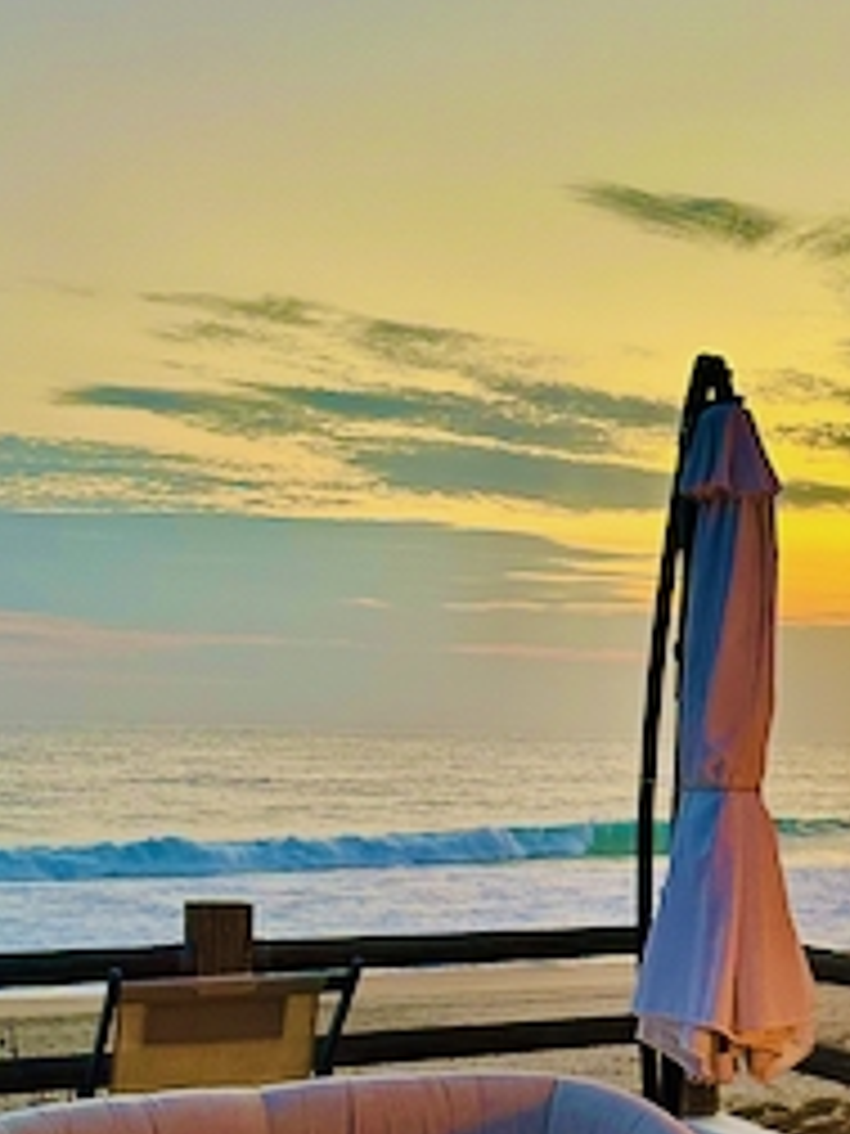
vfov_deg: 30.9
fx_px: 1997
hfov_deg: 22.9
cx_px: 877
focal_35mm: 61
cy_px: 904
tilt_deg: -5.6
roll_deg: -1.2
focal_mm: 6.86
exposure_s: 1/78
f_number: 1.78
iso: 250
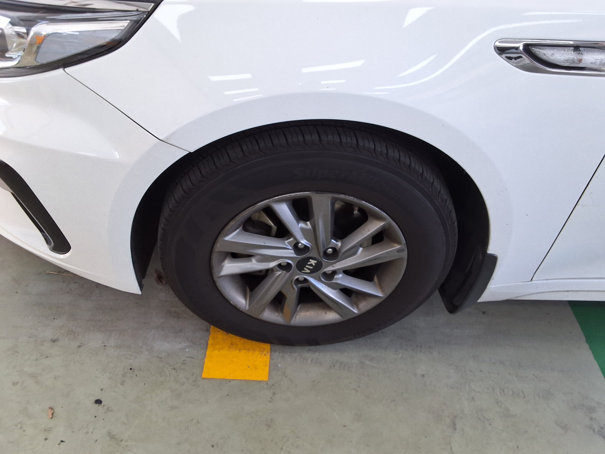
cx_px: 302
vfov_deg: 49.7
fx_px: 489
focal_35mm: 28
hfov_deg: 63.4
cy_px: 227
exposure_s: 1/120
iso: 50
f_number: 1.9
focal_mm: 2.91
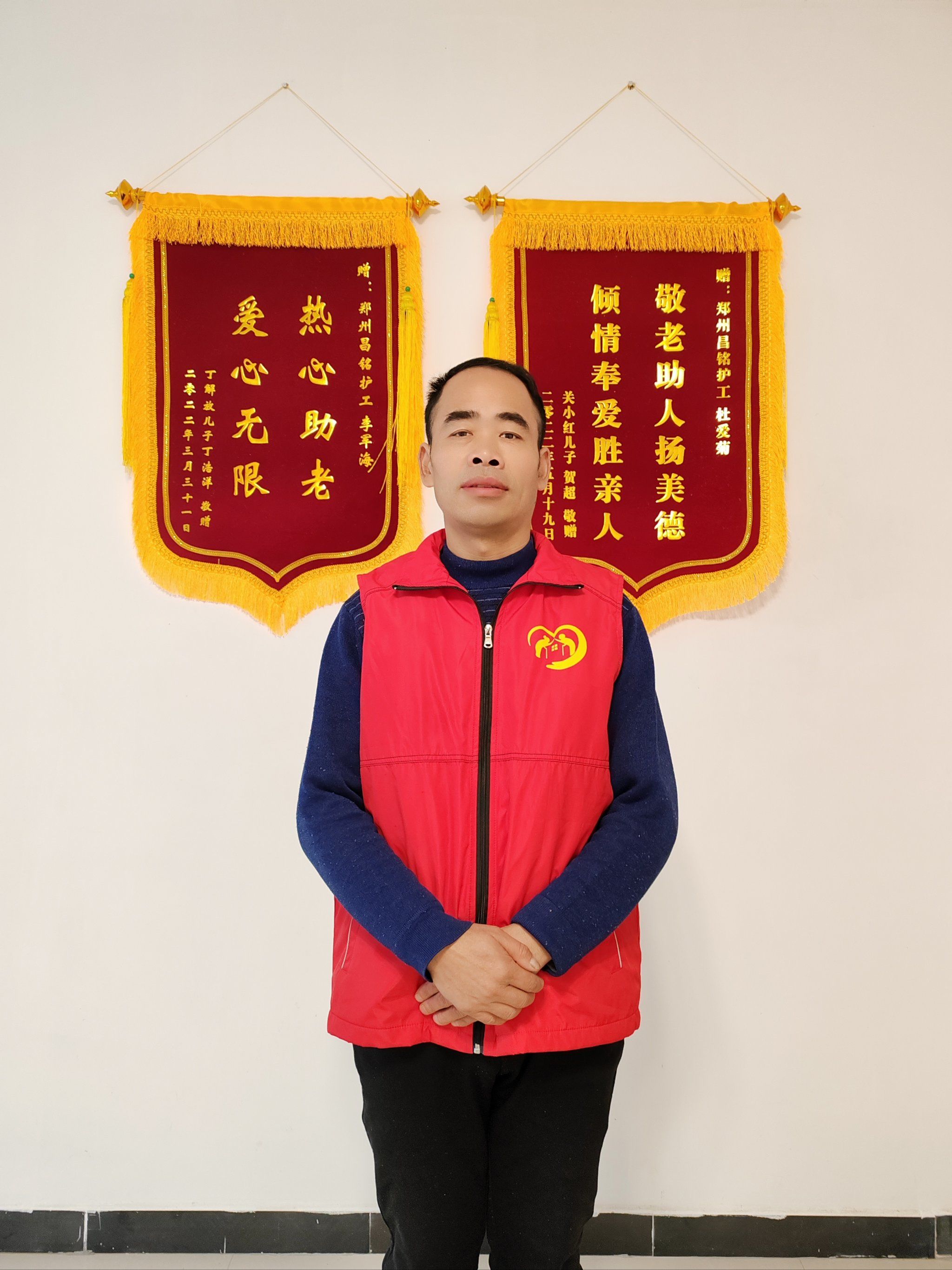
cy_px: 635
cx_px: 476
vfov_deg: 65.3
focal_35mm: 27
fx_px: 990
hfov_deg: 51.4
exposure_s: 1/50
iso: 1225
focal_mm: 6.14
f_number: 1.8
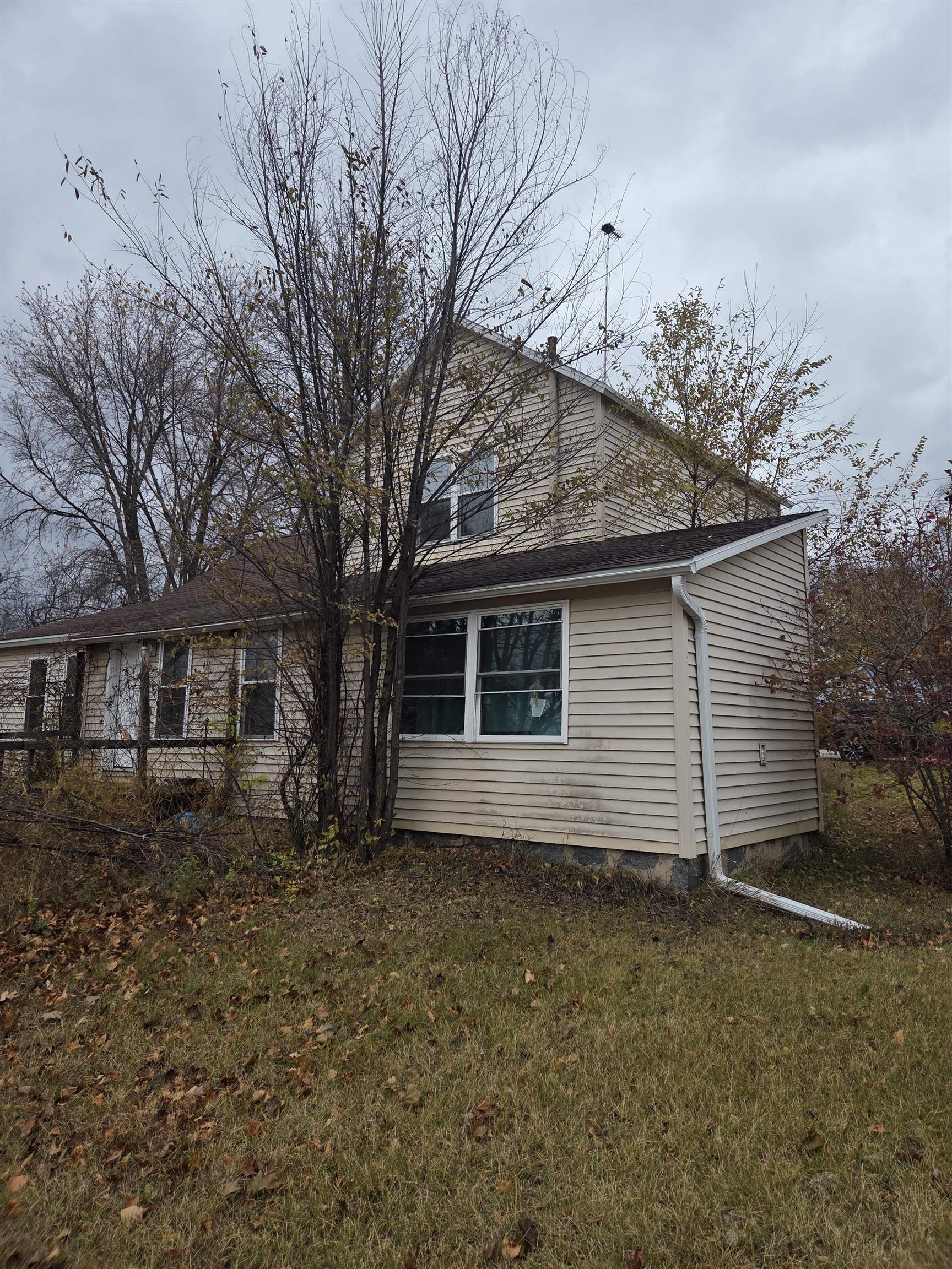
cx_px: 476
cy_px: 634
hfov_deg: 58.9
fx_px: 843
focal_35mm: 23
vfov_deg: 73.9
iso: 80
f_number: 1.8
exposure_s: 1/1567
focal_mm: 5.4
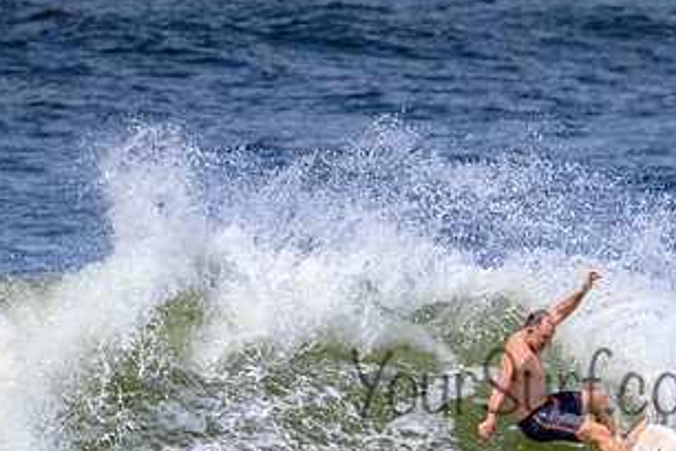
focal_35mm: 1515
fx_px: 28446
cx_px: 579
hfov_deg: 1.4
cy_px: 364
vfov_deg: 0.9
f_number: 11
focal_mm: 800
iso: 720
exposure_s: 1/2000
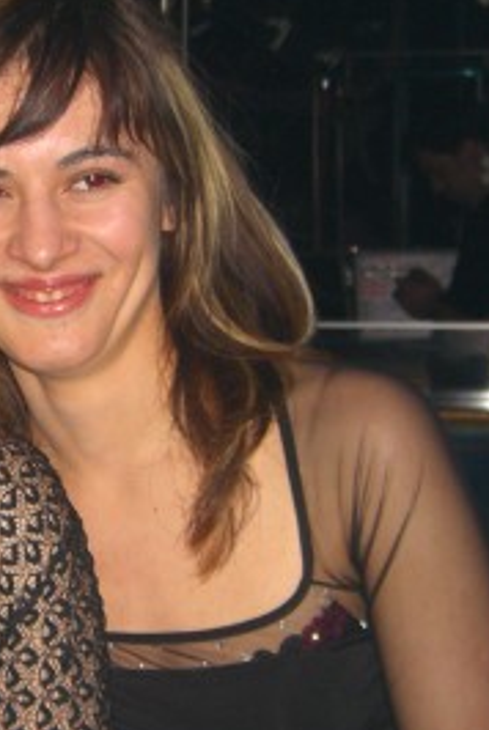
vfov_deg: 22.8
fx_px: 1809
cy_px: 379
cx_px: 27
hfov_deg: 15.2
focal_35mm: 89
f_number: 2.8
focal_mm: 7.9
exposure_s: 1/60
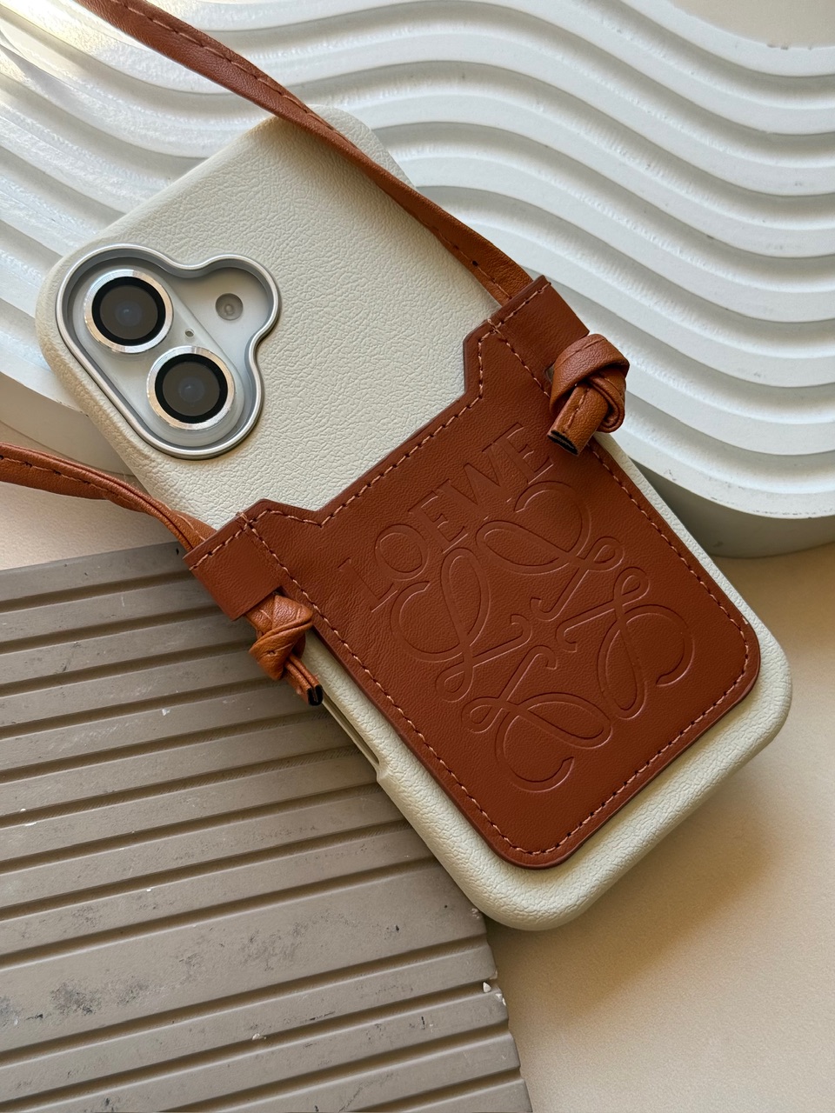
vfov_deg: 39.7
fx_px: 1544
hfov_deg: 30.3
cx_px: 418
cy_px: 556
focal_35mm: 48
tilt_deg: -68.7
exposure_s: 1/1456
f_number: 1.78
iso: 100
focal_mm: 6.76
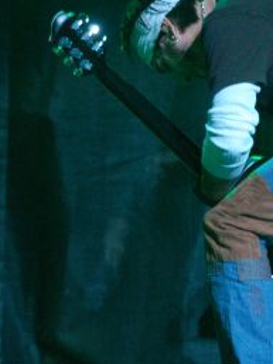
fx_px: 3003
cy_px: 111
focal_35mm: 285
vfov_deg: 7.0
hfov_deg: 5.2
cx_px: 301
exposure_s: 1/125
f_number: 4
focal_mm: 85
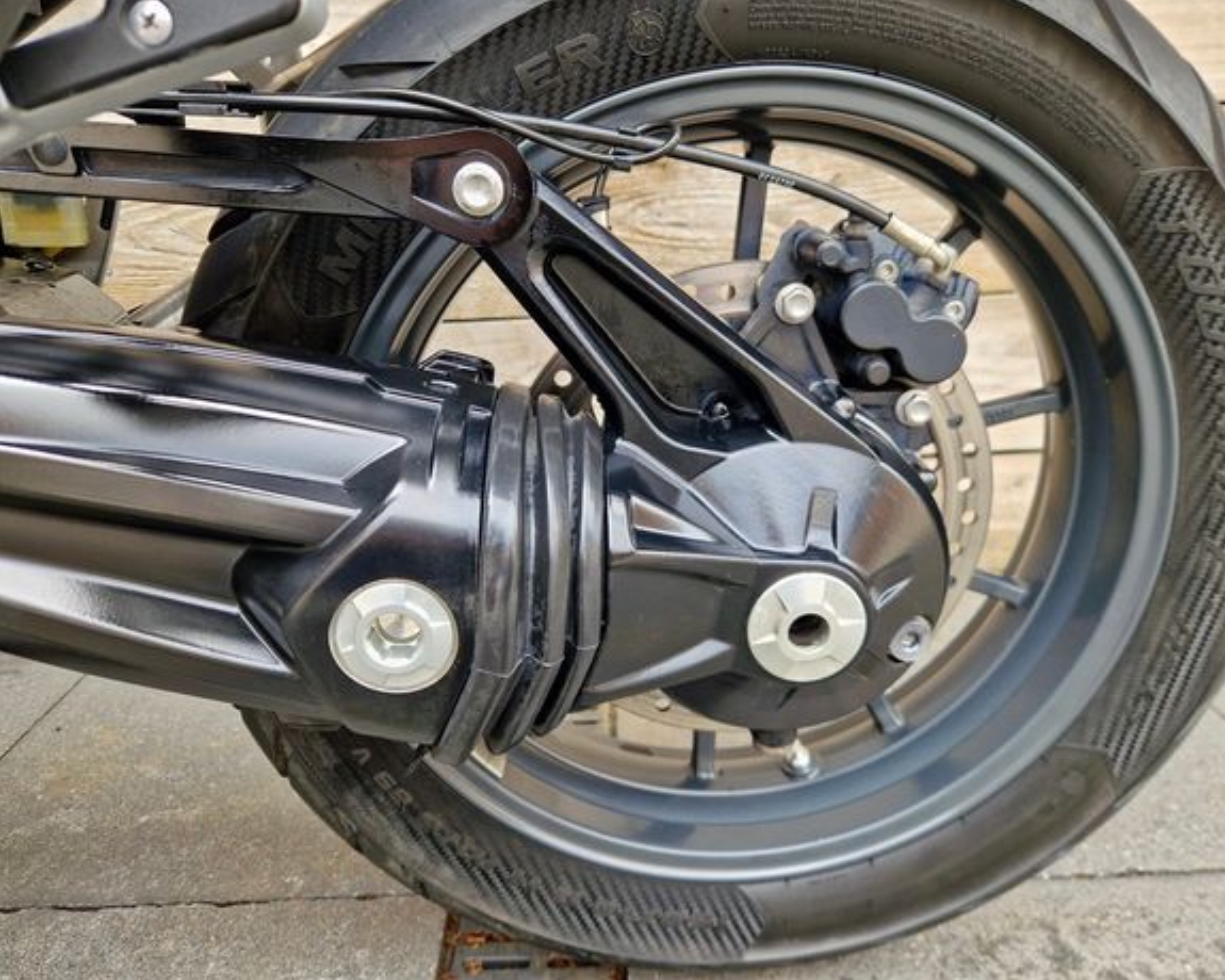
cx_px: 611
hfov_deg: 68.1
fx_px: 906
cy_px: 473
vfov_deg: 56.8
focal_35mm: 25
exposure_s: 1/180
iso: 64
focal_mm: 5.4
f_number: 1.8
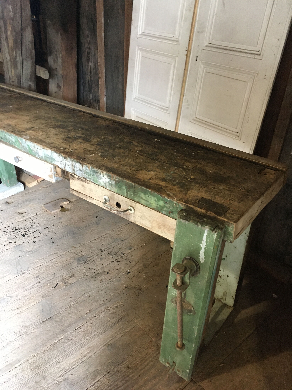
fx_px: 326
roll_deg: -0.5
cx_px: 146
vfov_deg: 61.7
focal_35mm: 29
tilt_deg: -31.1
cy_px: 195
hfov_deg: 48.2
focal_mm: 4.15
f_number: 2.2
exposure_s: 1/20
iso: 200
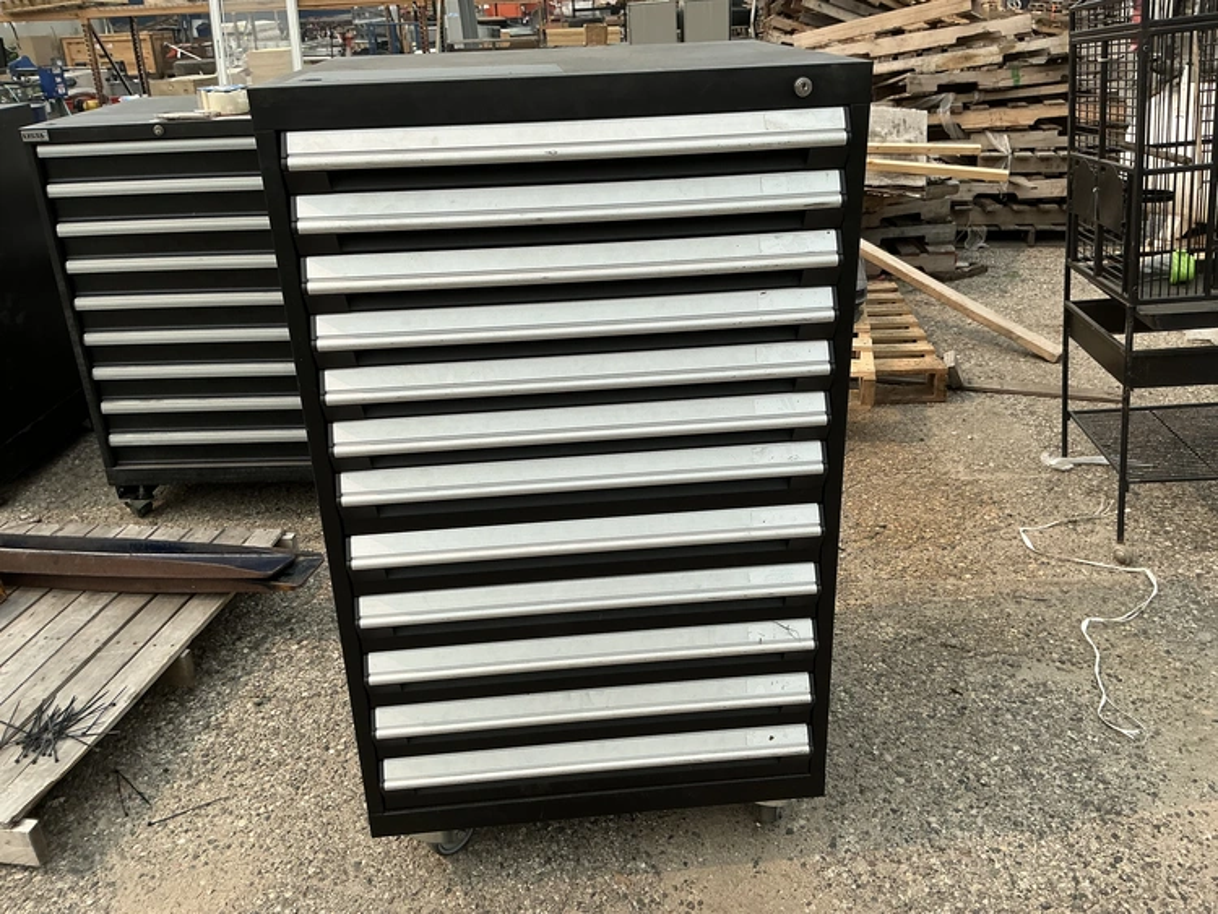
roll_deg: +3.2
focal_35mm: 28
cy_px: 457
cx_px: 609
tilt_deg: -22.4
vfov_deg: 49.8
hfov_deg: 63.4
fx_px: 986
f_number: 1.8
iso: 25
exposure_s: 1/1377
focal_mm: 3
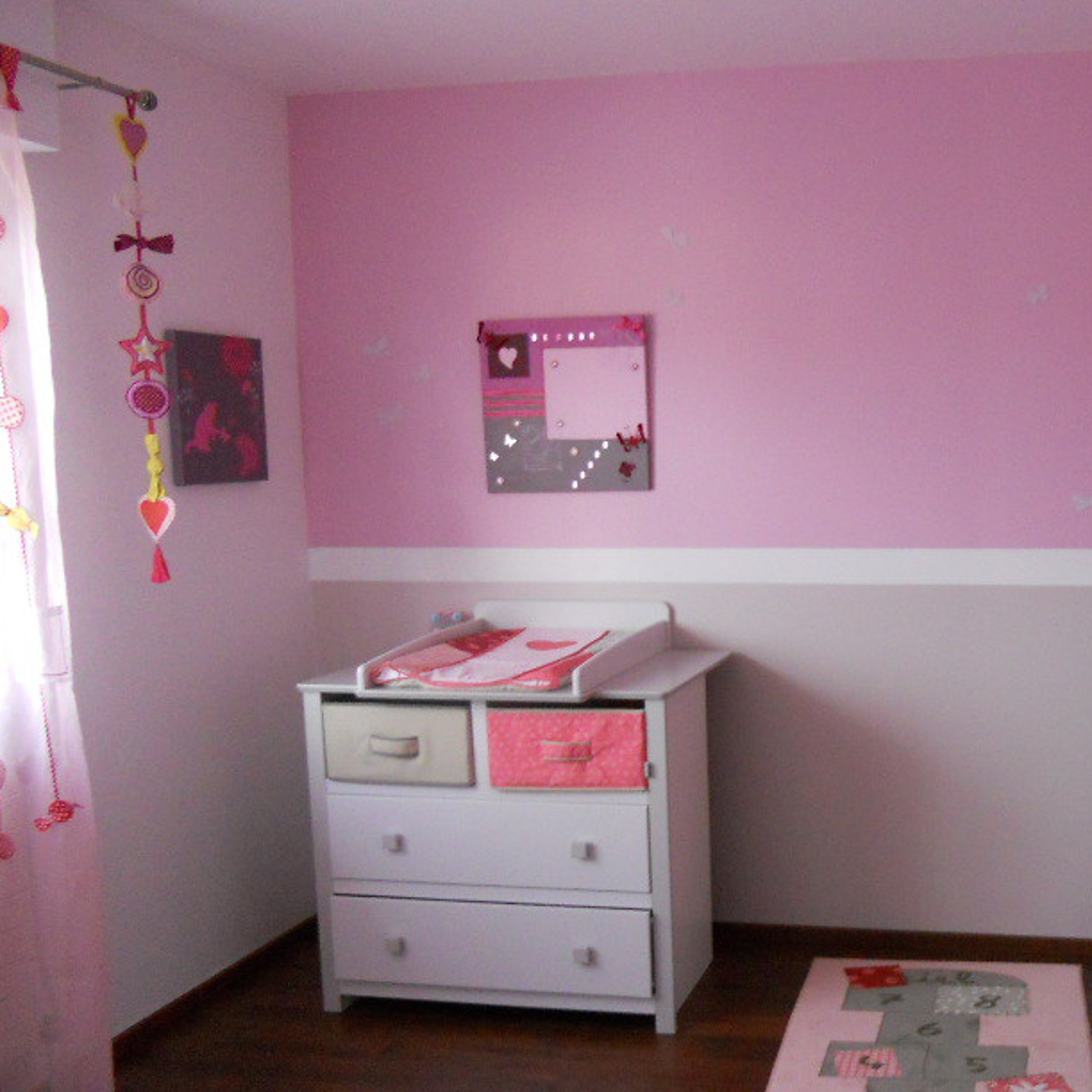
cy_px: 602
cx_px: 853
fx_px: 1428
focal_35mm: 40
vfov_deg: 41.8
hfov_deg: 40.4
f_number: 3.2
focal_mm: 4.9
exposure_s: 1/30
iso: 400
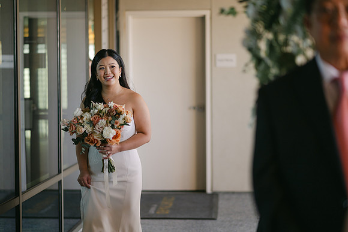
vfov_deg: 16.1
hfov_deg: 23.9
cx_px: 174
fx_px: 822
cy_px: 116
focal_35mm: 85
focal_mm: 85
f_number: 1.8
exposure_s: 1/250
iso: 140
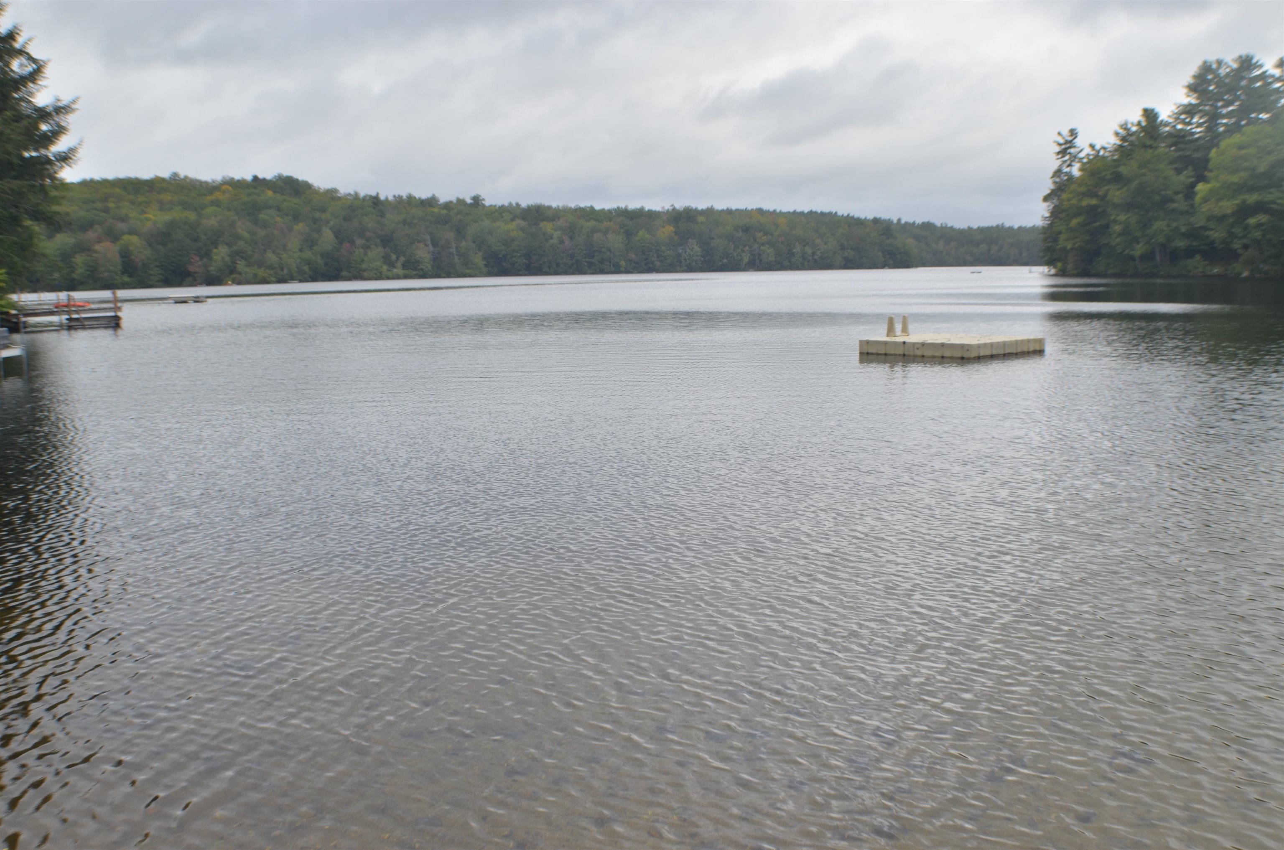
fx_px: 1708
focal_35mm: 48
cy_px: 425
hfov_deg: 41.2
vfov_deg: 27.9
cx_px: 642
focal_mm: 32
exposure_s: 1/200
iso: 100
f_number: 7.1
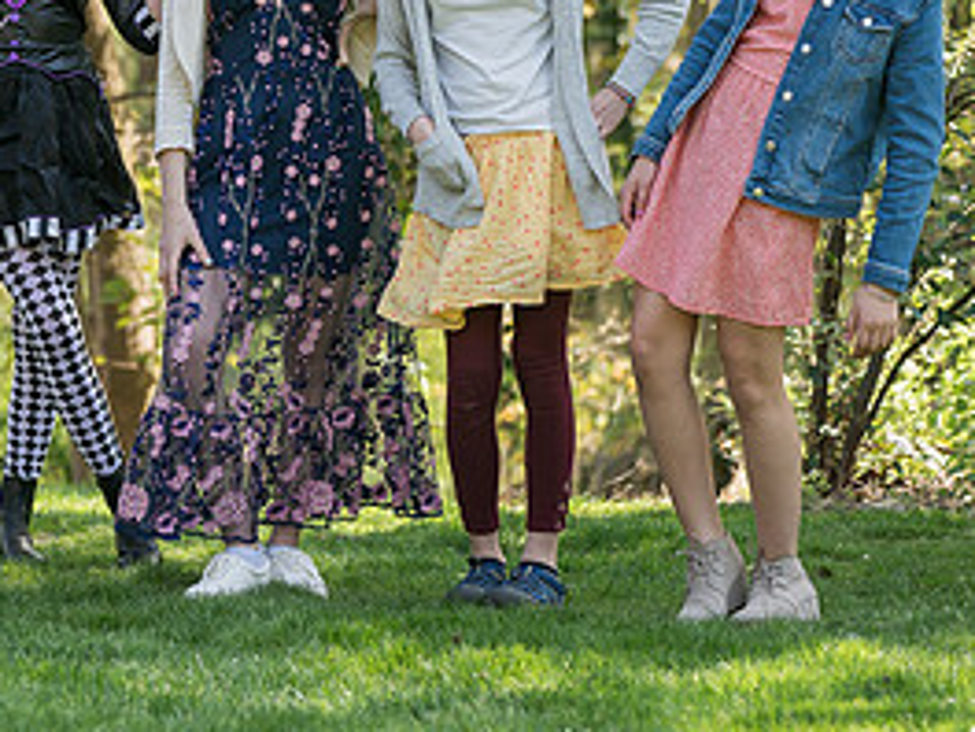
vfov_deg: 8.6
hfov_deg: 11.5
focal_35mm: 171
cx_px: 122
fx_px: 4816
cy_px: 57
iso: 100
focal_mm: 81
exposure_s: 1/400
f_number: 3.2
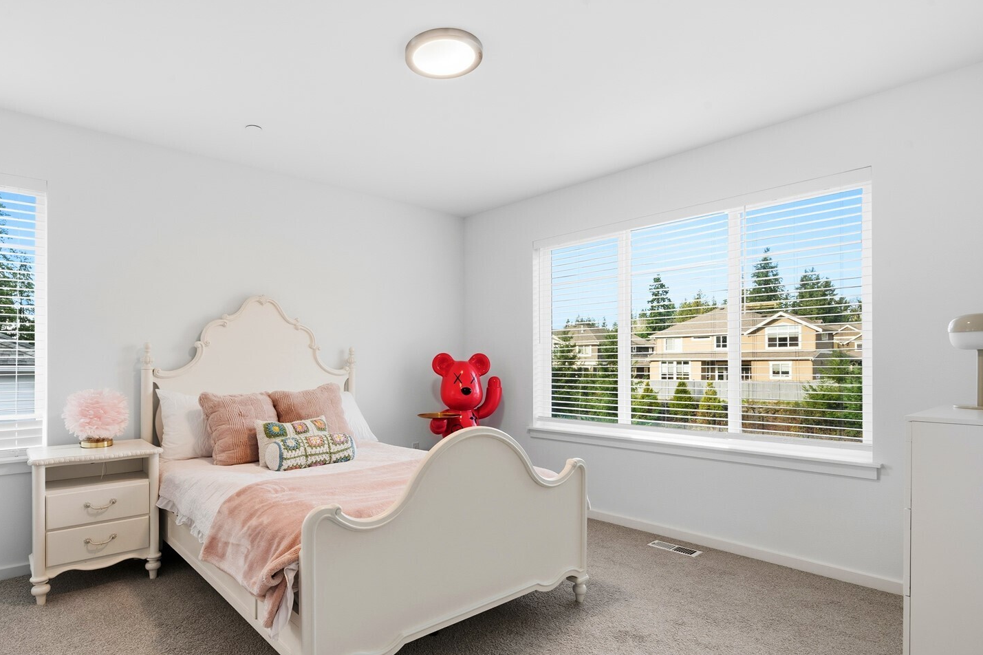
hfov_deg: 86.3
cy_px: 381
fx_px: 519
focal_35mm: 19
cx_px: 415
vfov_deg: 64.1
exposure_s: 1/25
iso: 100
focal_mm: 16
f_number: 11
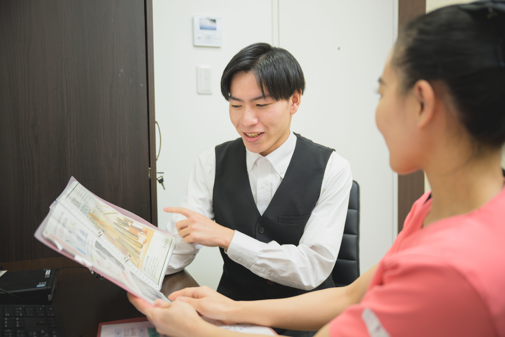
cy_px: 168
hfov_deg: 55.1
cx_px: 252
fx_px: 484
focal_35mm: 34
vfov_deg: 38.4
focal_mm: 34.5
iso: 500
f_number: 2.8
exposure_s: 1/160
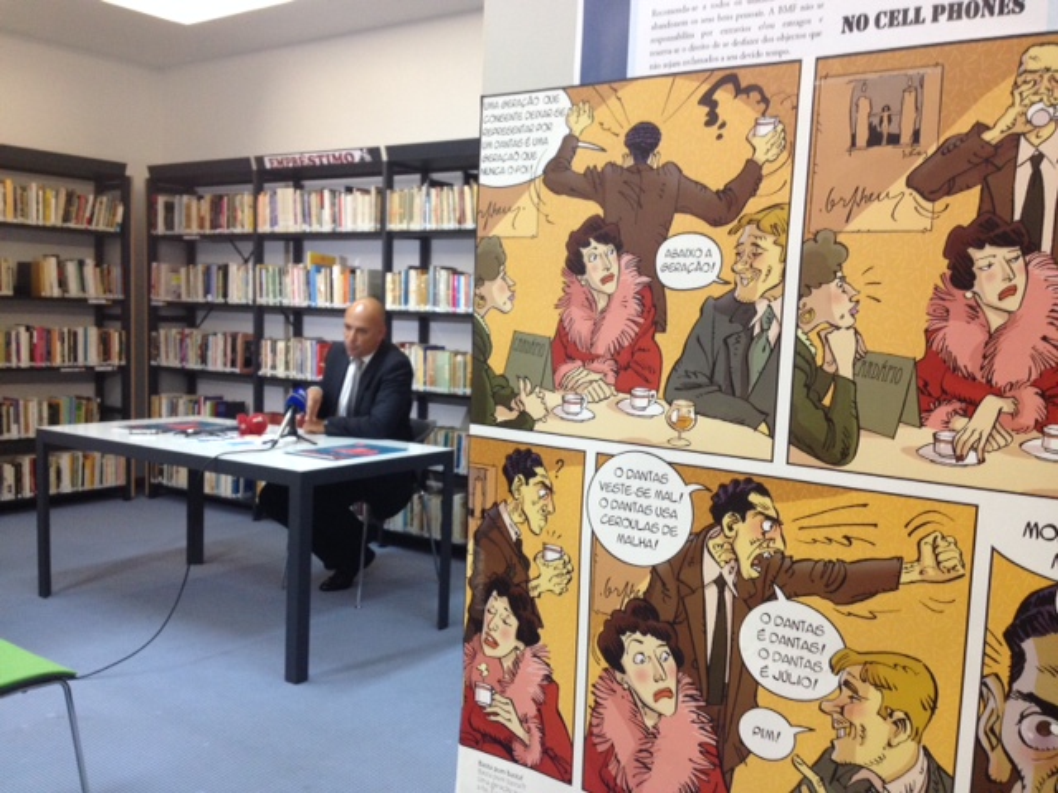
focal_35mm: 35
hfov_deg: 52.6
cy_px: 396
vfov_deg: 40.7
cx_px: 529
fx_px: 1070
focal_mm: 4.28
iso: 125
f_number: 2.4
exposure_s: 1/20
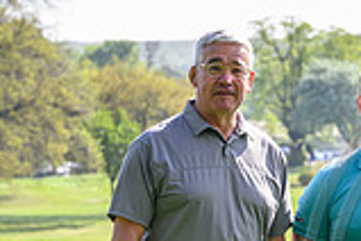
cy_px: 283
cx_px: 536
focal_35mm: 314
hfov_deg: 6.5
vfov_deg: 4.4
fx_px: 3148
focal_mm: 86
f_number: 5.6
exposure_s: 1/640
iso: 500
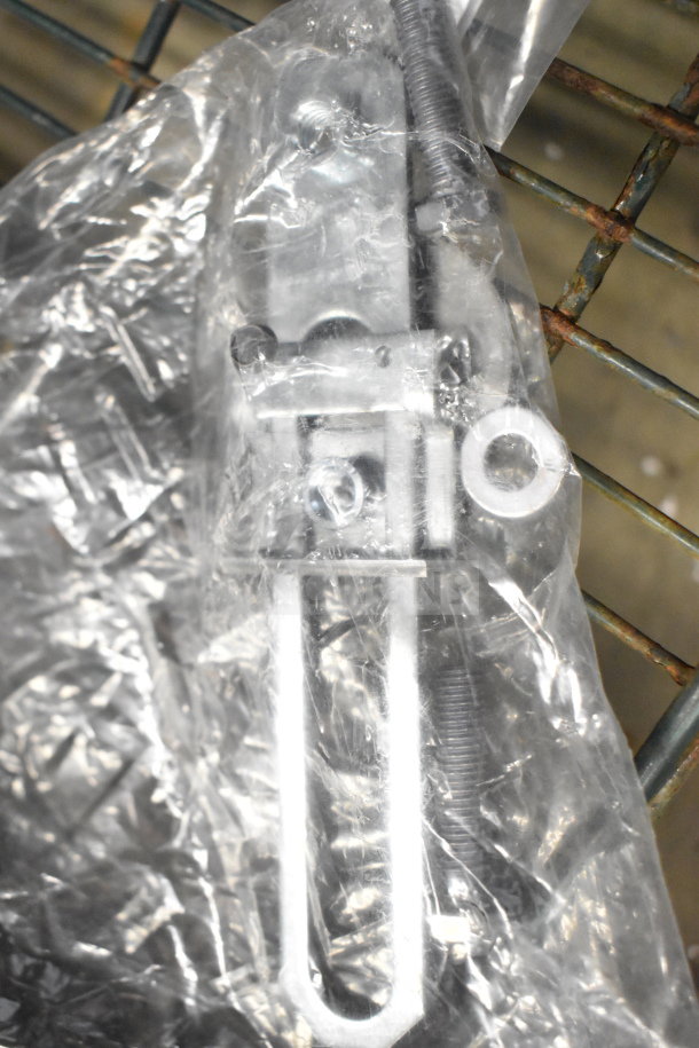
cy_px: 524
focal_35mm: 44
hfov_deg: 30.8
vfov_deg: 45.0
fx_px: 1267
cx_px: 350
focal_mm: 29
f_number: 5
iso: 6400
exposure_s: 1/100
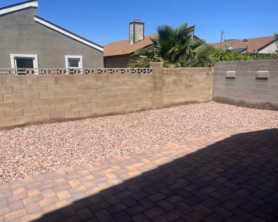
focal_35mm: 28
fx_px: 230
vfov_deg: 51.5
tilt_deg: -12.5
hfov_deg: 62.2
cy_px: 115
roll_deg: -0.5
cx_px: 135
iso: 50
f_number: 1.6
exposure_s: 1/4854
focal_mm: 5.1
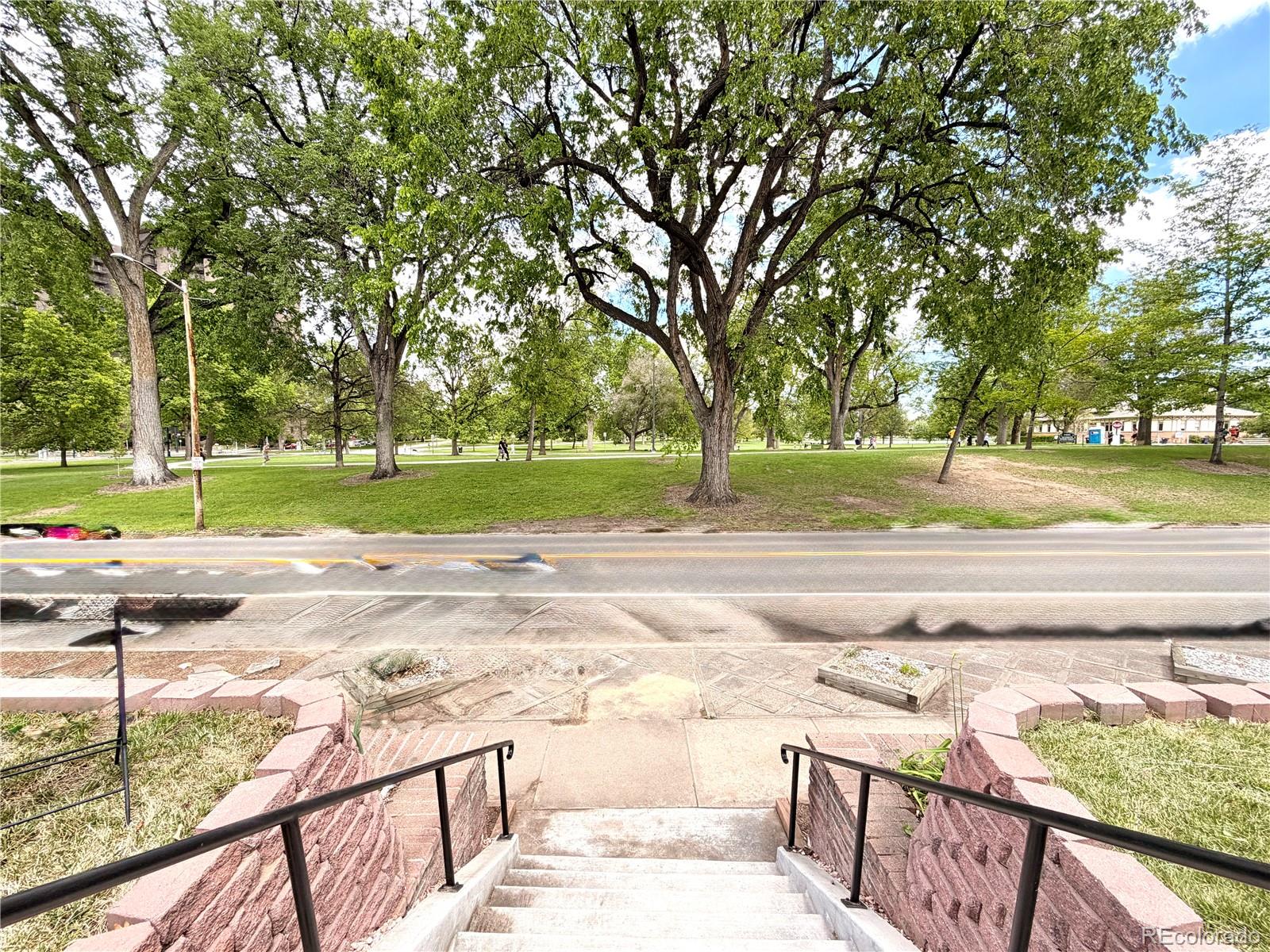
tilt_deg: -5.2
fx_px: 514
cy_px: 476
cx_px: 635
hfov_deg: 102.1
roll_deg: +0.3
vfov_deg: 85.7
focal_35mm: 14
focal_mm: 2.22
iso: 50
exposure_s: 1/502
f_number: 2.2
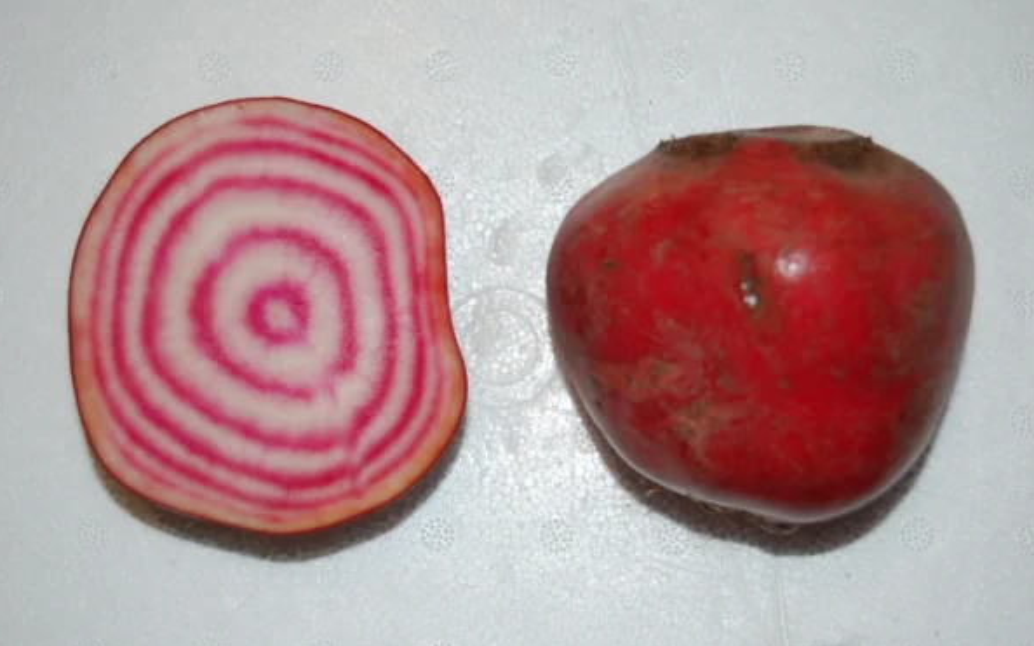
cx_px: 517
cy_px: 333
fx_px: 1959
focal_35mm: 70
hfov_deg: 29.6
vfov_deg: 18.7
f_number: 5.3
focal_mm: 45
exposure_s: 1/60
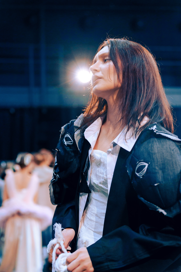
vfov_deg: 36.2
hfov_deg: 24.6
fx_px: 415
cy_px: 136
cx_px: 90
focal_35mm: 55
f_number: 2.2
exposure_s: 1/250
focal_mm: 55
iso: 2500
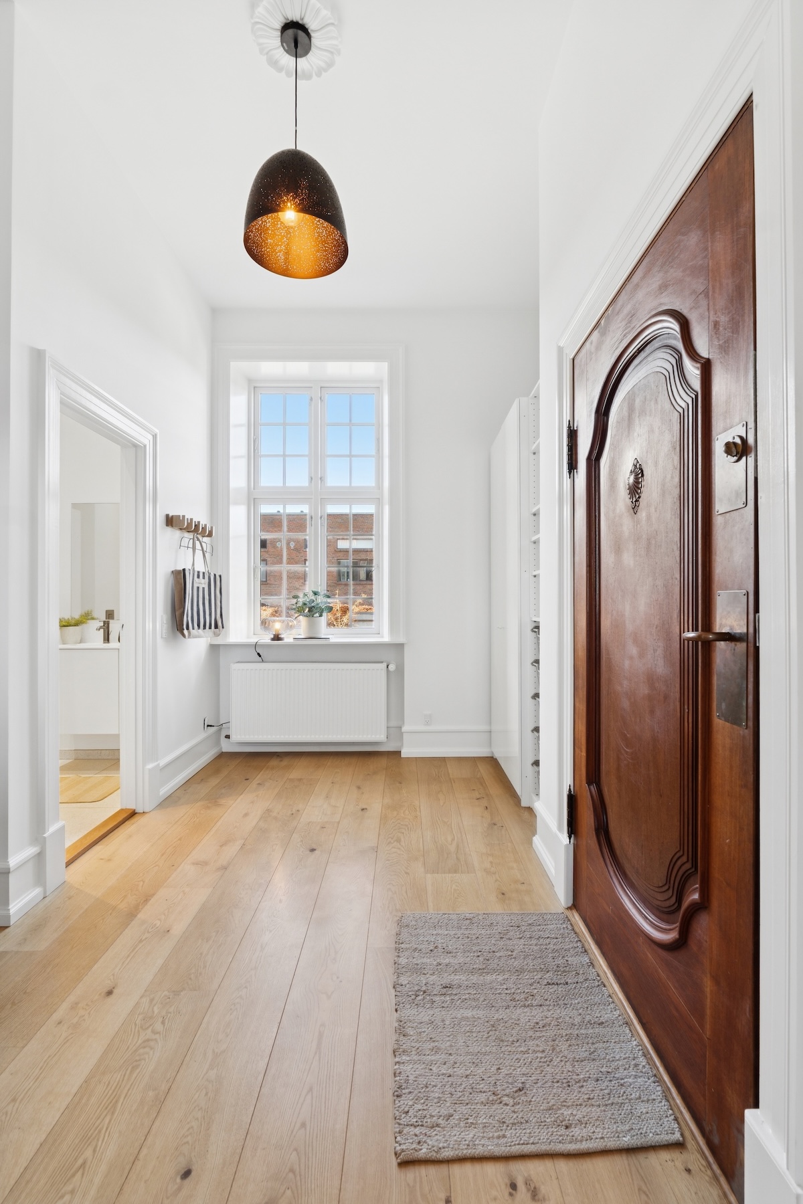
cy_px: 602
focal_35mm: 16
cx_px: 402
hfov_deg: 72.1
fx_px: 552
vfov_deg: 95.0
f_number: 8
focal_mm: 11
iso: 200
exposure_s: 1/8
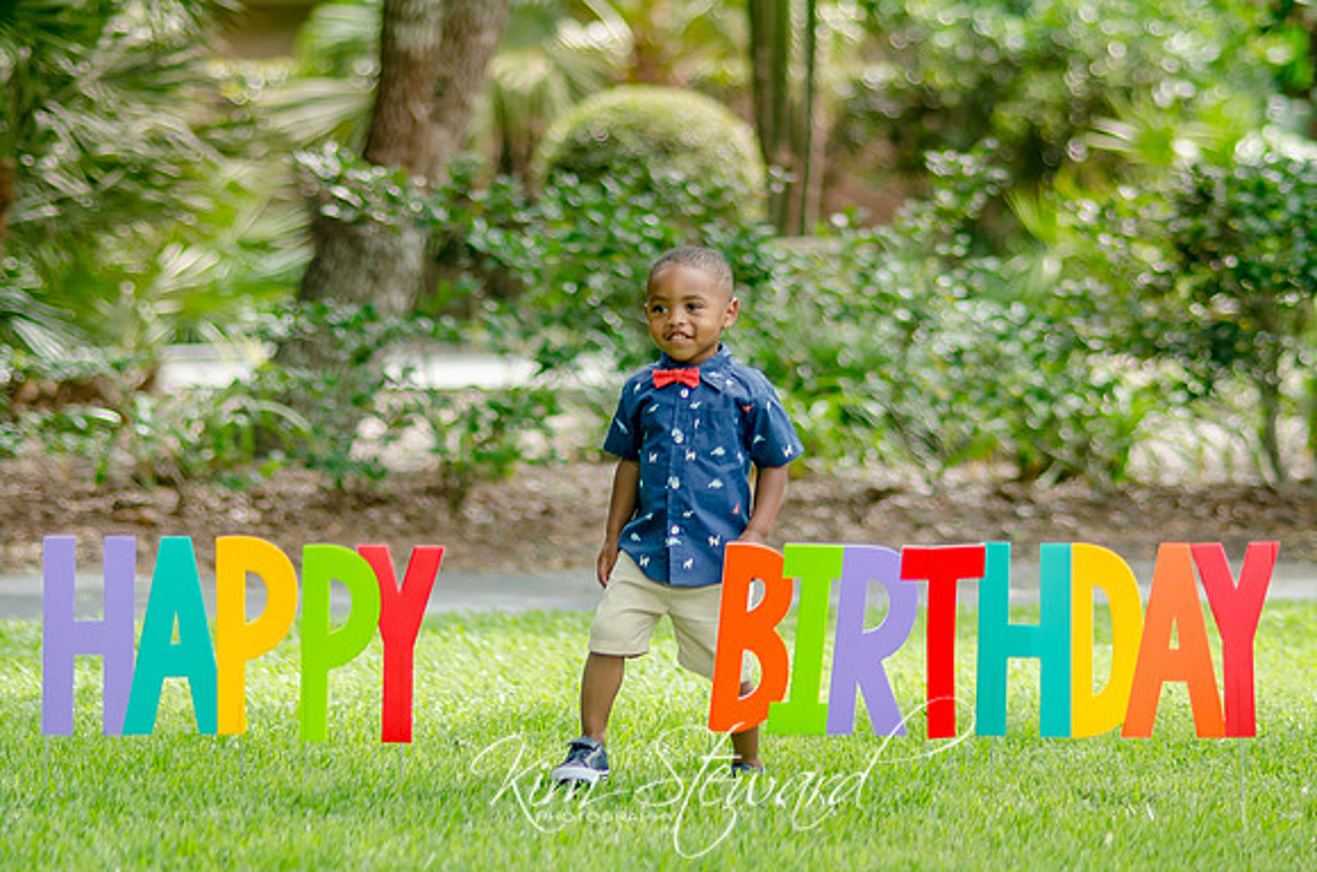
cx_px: 662
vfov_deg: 9.8
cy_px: 436
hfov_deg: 14.8
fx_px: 5087
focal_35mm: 139
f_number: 2
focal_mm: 85
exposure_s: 1/1000
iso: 100
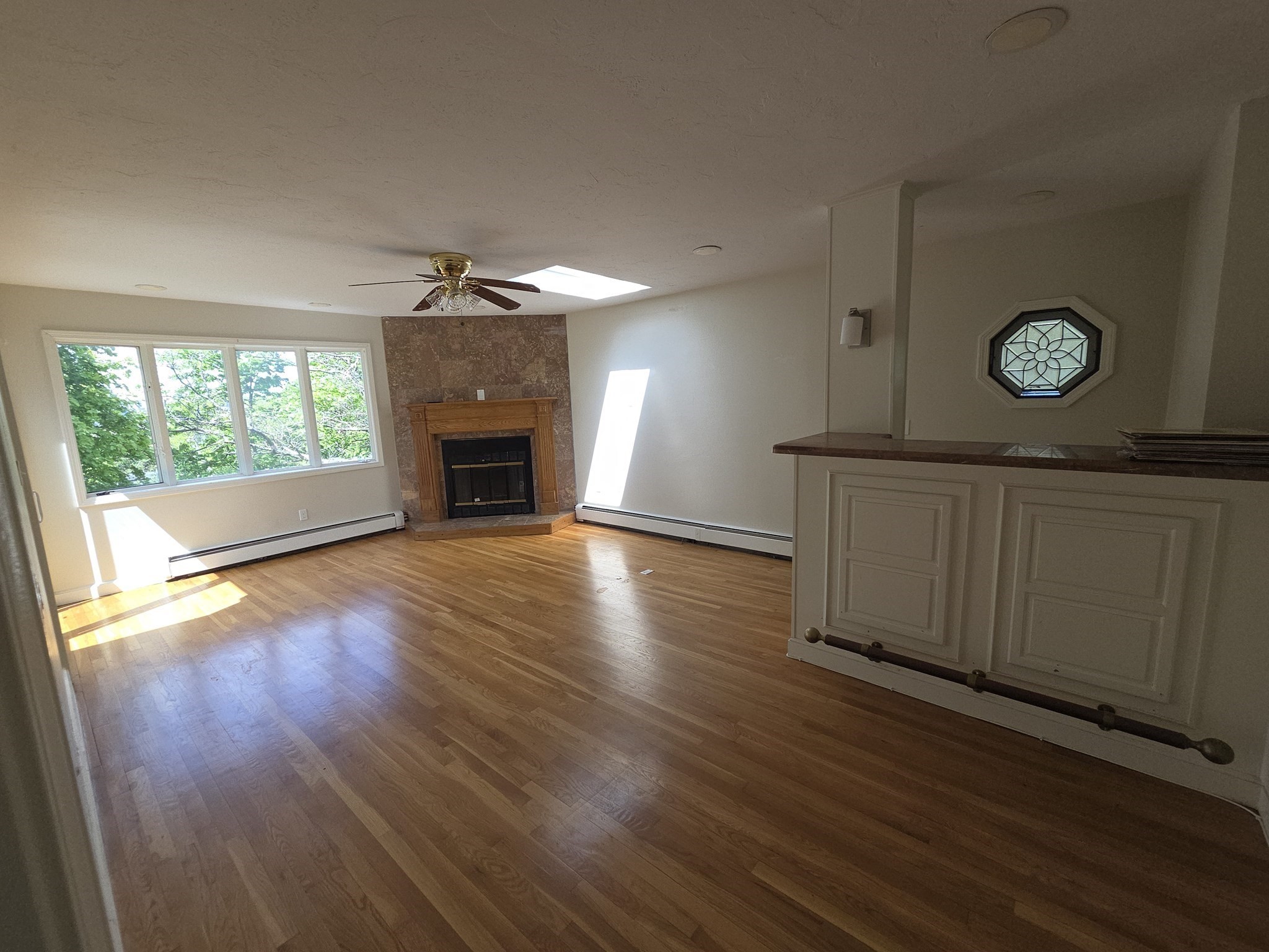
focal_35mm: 13
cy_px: 476
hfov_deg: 106.2
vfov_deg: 89.9
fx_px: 477
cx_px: 634
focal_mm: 2.2
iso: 50
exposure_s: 1/210
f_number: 2.2
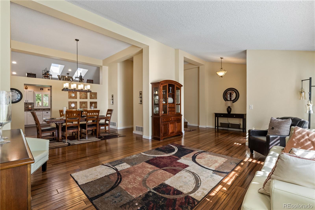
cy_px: 105
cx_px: 158
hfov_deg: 95.5
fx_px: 143
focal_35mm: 16
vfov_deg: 72.5
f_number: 8
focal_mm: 10.9
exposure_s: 1/20
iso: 250
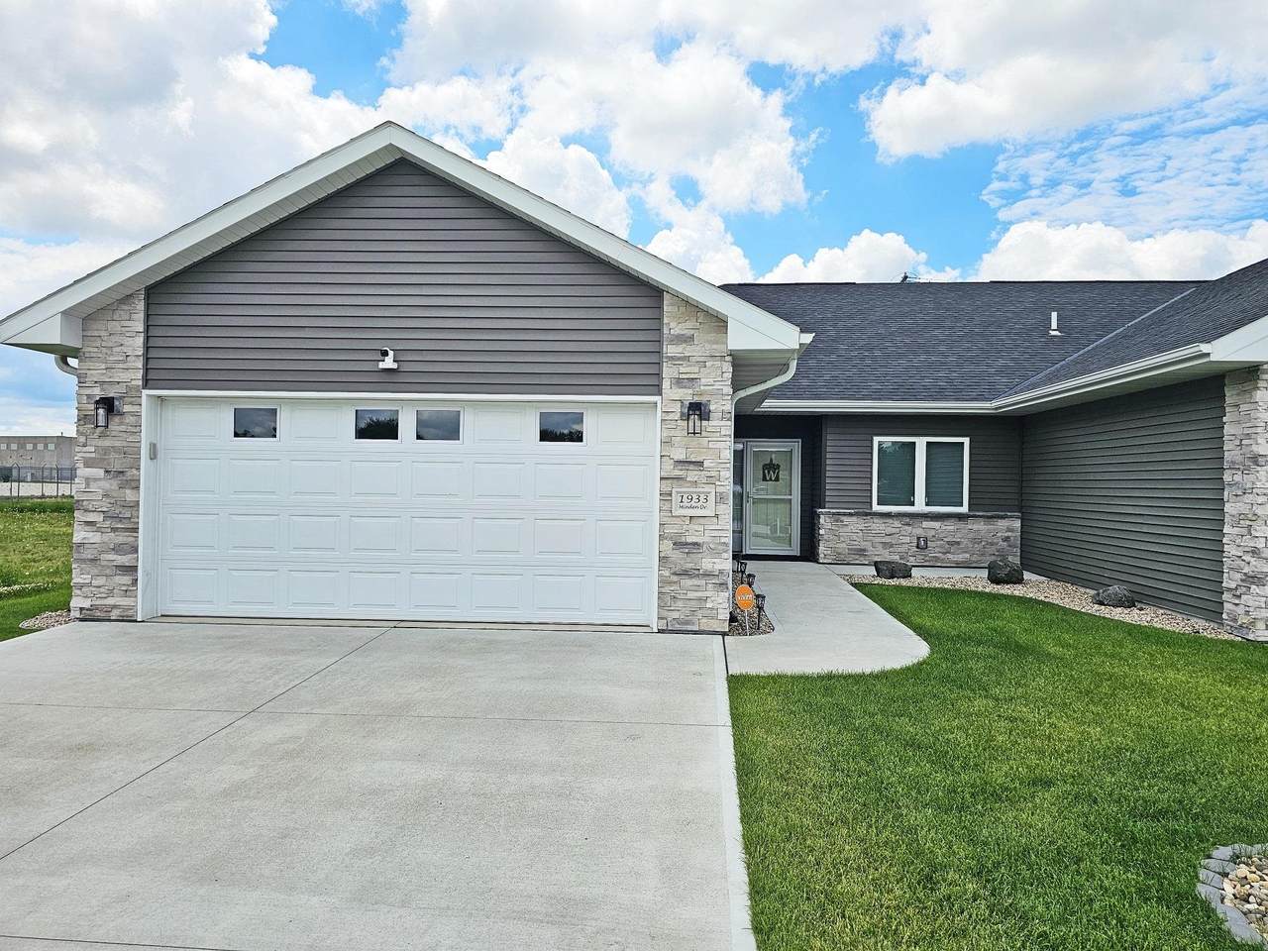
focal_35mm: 23
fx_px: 843
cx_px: 634
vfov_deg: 58.9
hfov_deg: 73.9
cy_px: 476
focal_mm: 6.3
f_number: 1.7
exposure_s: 1/2000
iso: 20
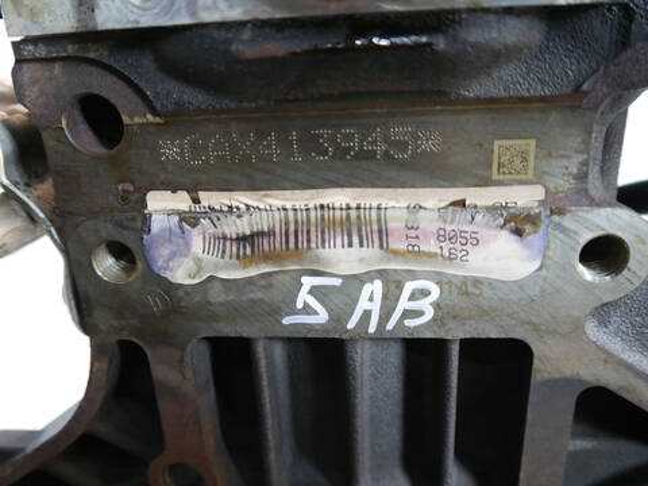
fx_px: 524
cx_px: 324
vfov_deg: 49.7
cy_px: 243
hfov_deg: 63.4
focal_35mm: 28
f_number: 3.5
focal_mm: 14
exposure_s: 1/125
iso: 3200
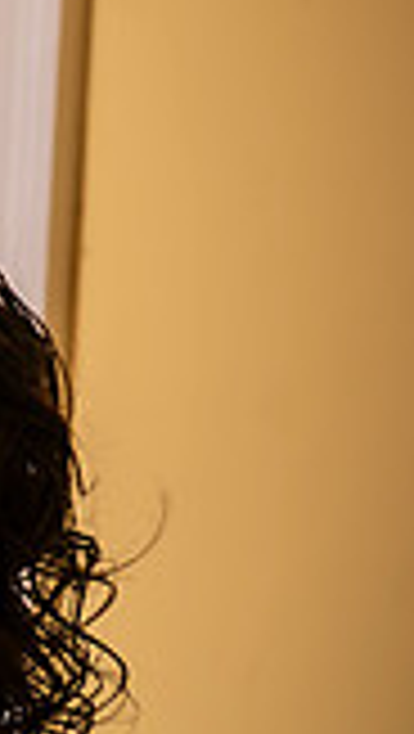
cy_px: 367
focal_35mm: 179
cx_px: -832
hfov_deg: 6.2
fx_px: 3484
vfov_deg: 12.0
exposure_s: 1/125
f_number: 2.8
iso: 640
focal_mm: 48
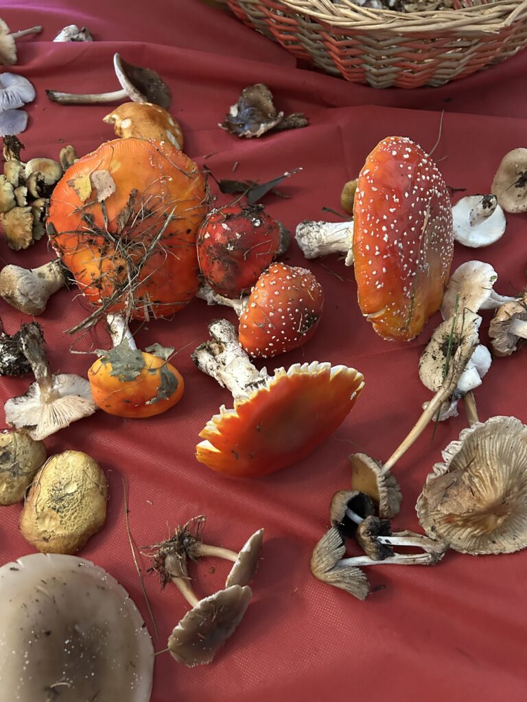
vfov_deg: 67.3
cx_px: 264
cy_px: 351
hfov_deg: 53.1
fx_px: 528
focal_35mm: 26
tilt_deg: -65.9
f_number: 1.5
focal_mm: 5.7
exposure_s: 1/33
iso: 640
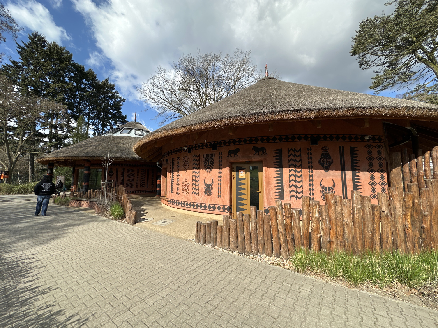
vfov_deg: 85.7
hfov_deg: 102.1
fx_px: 177
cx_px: 219
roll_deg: -0.3
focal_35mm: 14
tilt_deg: +5.2
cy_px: 164
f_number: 2.2
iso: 40
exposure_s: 1/1147
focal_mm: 2.22
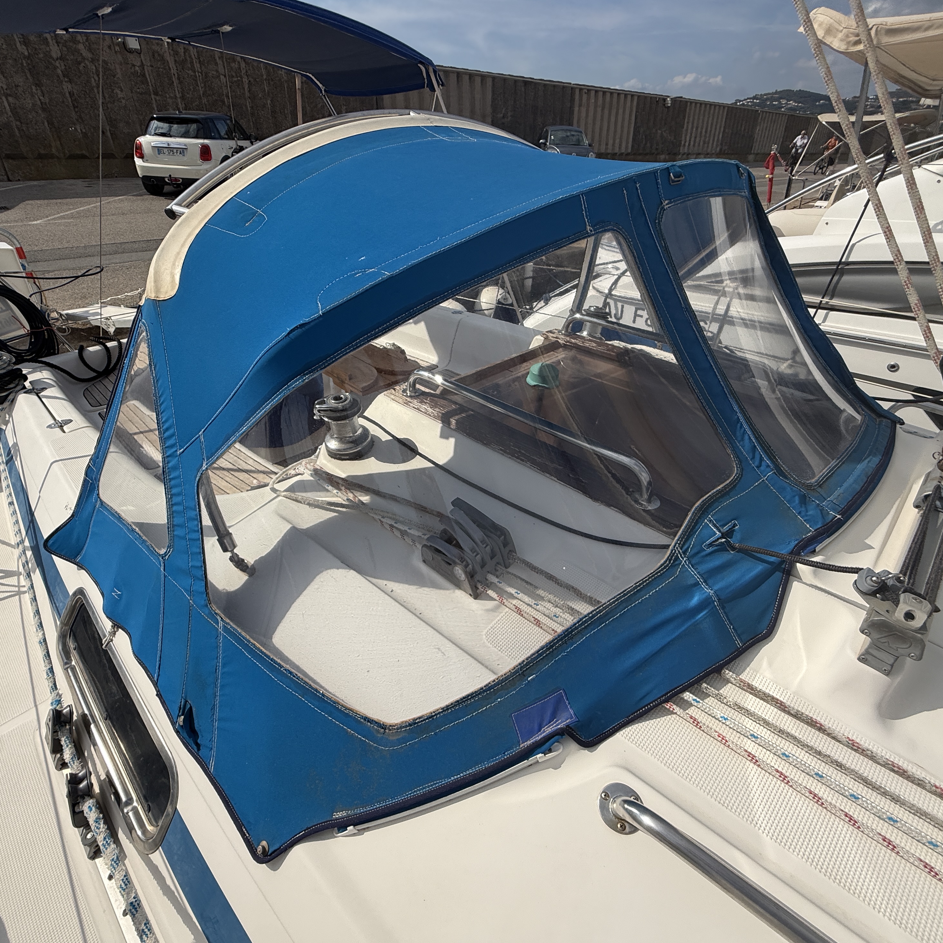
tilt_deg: -32.6
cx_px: 443
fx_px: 524
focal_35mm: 17
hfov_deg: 83.9
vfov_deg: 84.0
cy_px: 470
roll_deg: -1.5
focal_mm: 2.22
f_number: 2.2
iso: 50
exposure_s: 1/5155
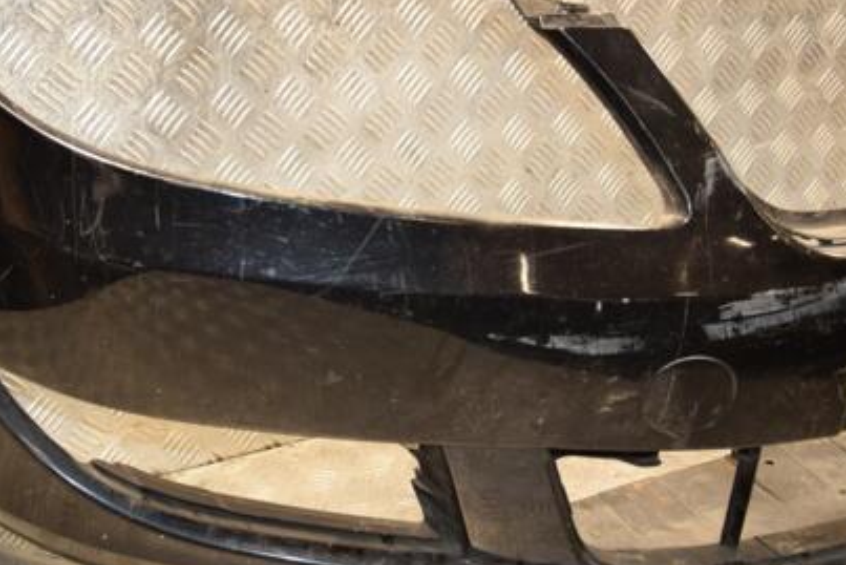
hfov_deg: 34.3
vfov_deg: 23.4
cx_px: 323
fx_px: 1363
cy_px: 298
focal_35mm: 58
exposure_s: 1/100
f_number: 5
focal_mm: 26
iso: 800
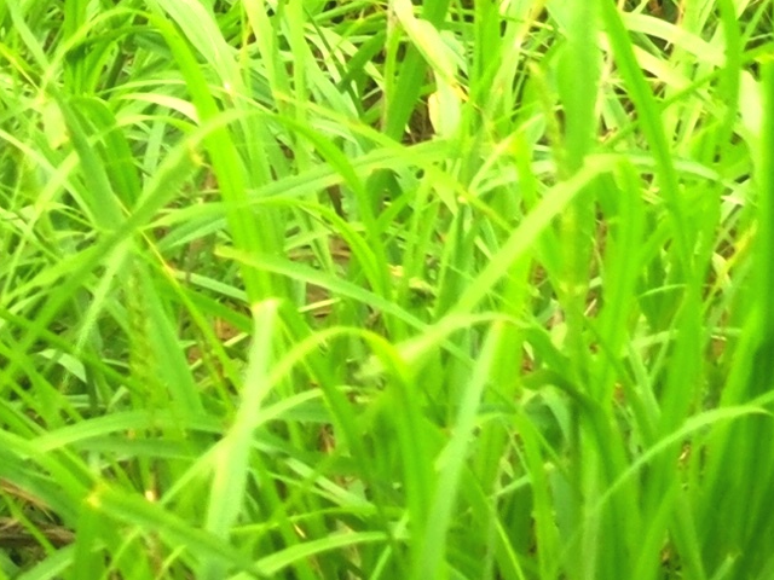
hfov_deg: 8.3
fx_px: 5098
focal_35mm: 228
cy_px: -1046
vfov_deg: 6.1
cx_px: 1514
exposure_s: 1/170
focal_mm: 5.58
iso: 50
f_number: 1.8
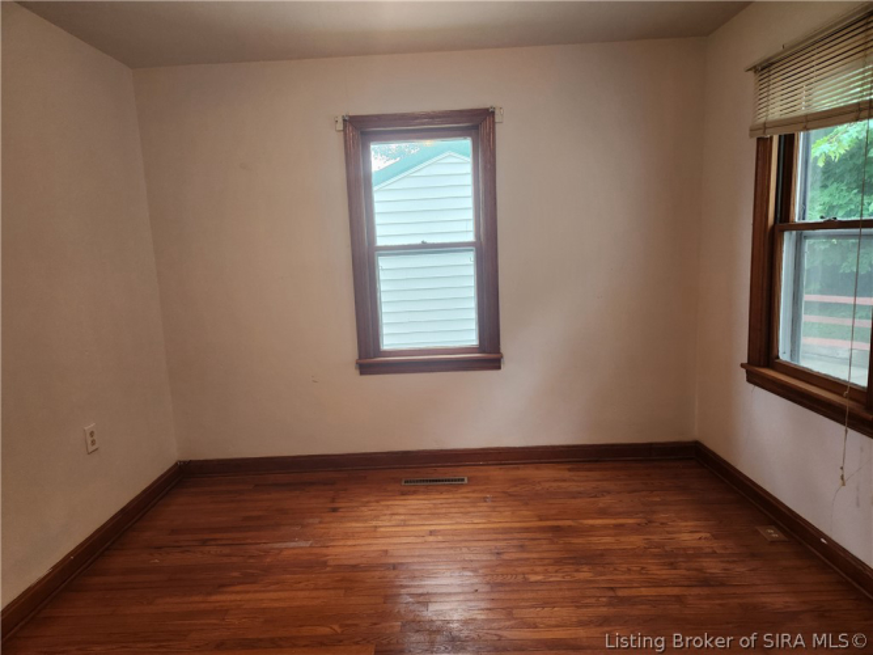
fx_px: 580
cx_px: 436
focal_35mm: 23
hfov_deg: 73.9
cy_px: 328
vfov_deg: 58.9
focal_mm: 5.4
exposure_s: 1/120
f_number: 1.8
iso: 200
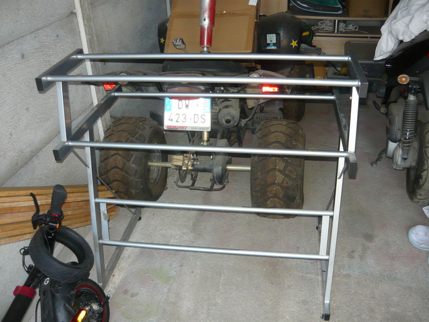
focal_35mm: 33
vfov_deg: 42.9
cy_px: 161
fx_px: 409
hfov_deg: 55.4
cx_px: 214
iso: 160
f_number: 2.8
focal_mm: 5.5
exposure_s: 1/30
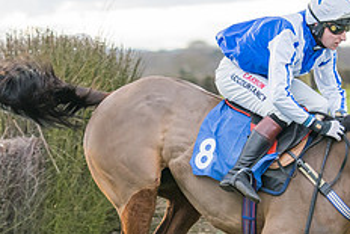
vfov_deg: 4.6
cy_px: 149
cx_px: 189
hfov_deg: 7.0
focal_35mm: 296
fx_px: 2879
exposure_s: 1/1000
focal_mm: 81
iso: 800
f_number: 2.8
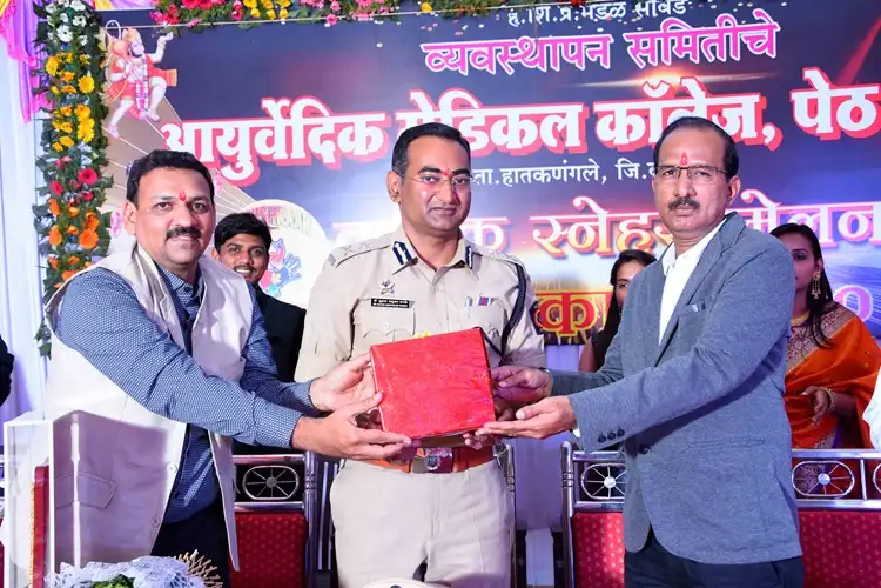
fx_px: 1028
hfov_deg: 46.4
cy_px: 294
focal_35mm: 42
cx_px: 440
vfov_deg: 31.9
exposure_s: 1/125
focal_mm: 28
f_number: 6.3
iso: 500
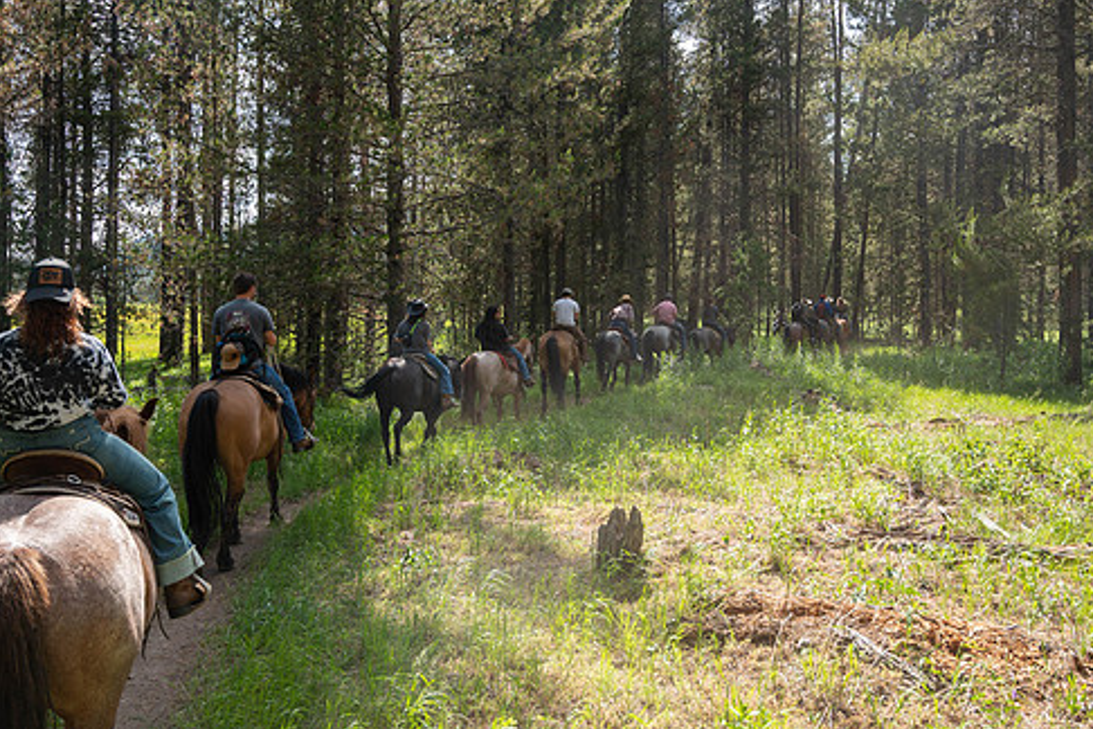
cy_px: 297
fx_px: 1032
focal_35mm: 34
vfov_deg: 38.7
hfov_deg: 55.8
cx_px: 538
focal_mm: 28.5
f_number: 5.6
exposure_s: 1/320
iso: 200
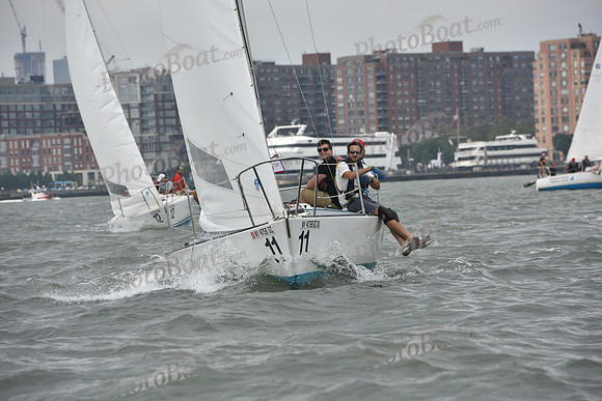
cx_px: 301
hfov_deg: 10.3
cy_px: 200
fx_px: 3345
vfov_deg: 6.9
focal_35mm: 200
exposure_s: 1/1250
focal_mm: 200
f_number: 8
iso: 320
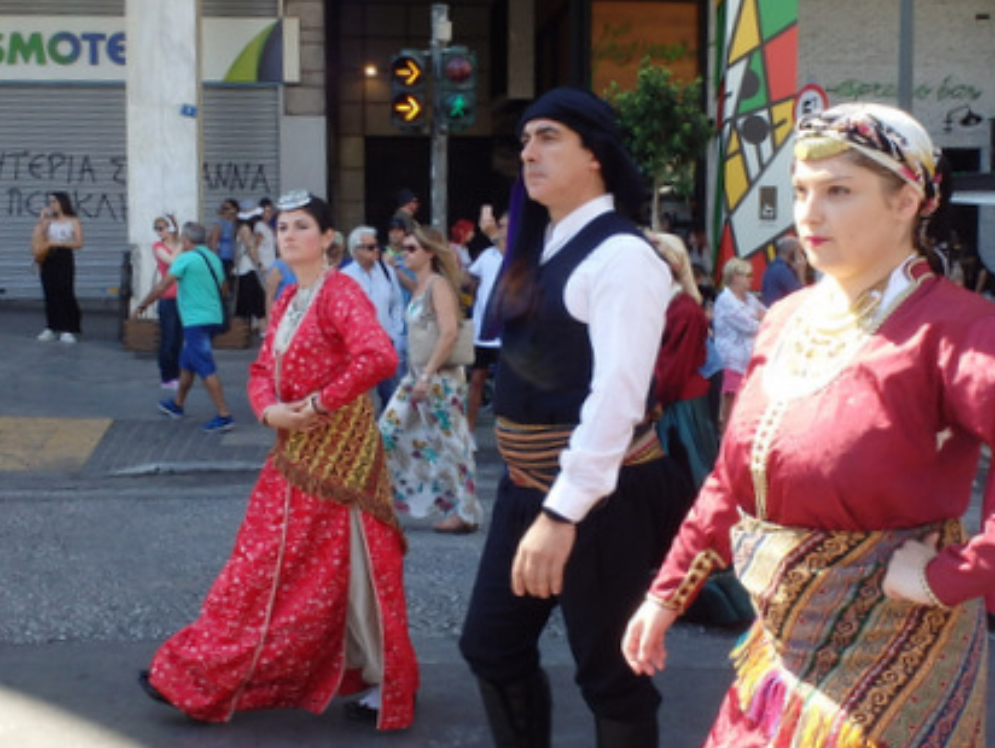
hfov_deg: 53.6
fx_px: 978
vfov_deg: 41.9
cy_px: 372
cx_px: 587
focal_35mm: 34
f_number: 3.9
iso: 125
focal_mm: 5
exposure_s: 1/200
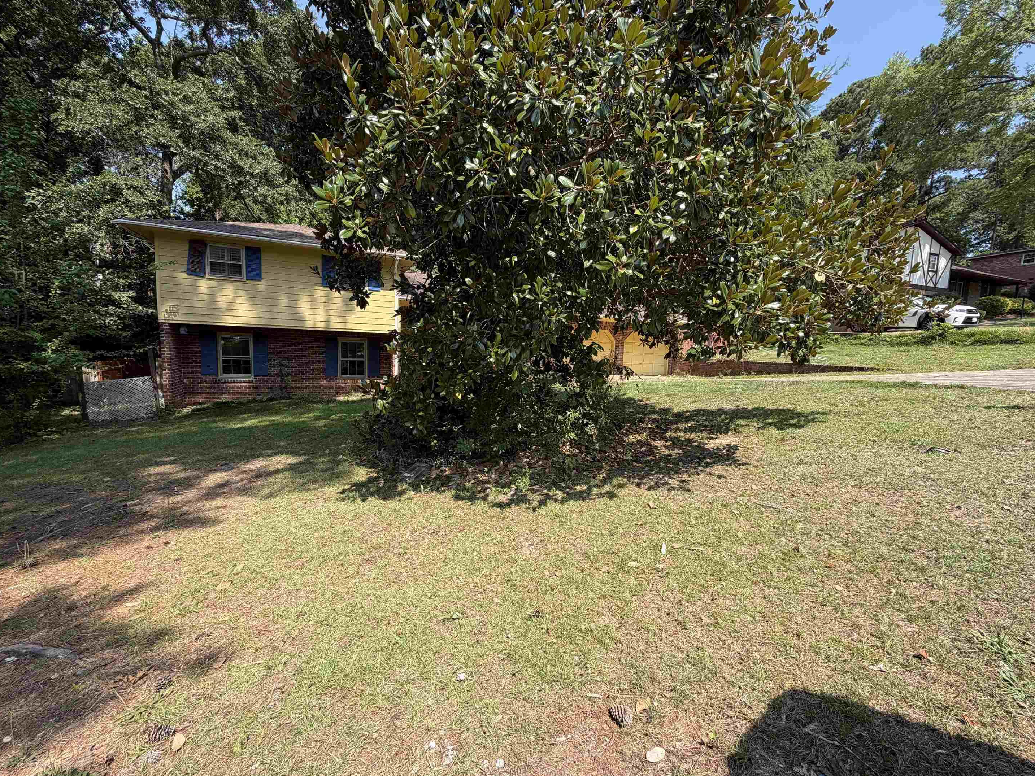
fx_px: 448
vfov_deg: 81.7
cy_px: 393
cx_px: 545
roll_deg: -1.6
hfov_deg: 98.1
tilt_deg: -6.0
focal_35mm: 15
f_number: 2.2
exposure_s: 1/590
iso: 40
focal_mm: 2.22
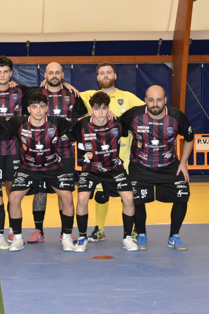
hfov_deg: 14.8
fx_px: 792
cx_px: 15
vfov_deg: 22.4
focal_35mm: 91
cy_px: 156
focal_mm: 40
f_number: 5.6
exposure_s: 1/200
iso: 1000
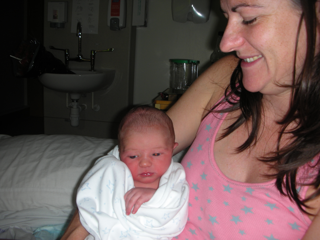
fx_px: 324
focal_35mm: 35
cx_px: 160
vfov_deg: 40.7
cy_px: 120
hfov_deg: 52.6
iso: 50
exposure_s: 1/60.1
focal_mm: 5.8
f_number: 3
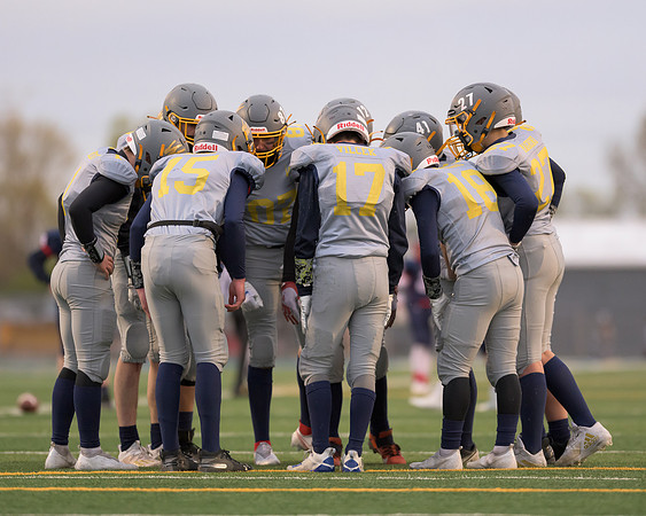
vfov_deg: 5.8
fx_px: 5079
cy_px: 245
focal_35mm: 266
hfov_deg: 7.3
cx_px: 347
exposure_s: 1/2000
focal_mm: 200
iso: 2500
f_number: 2
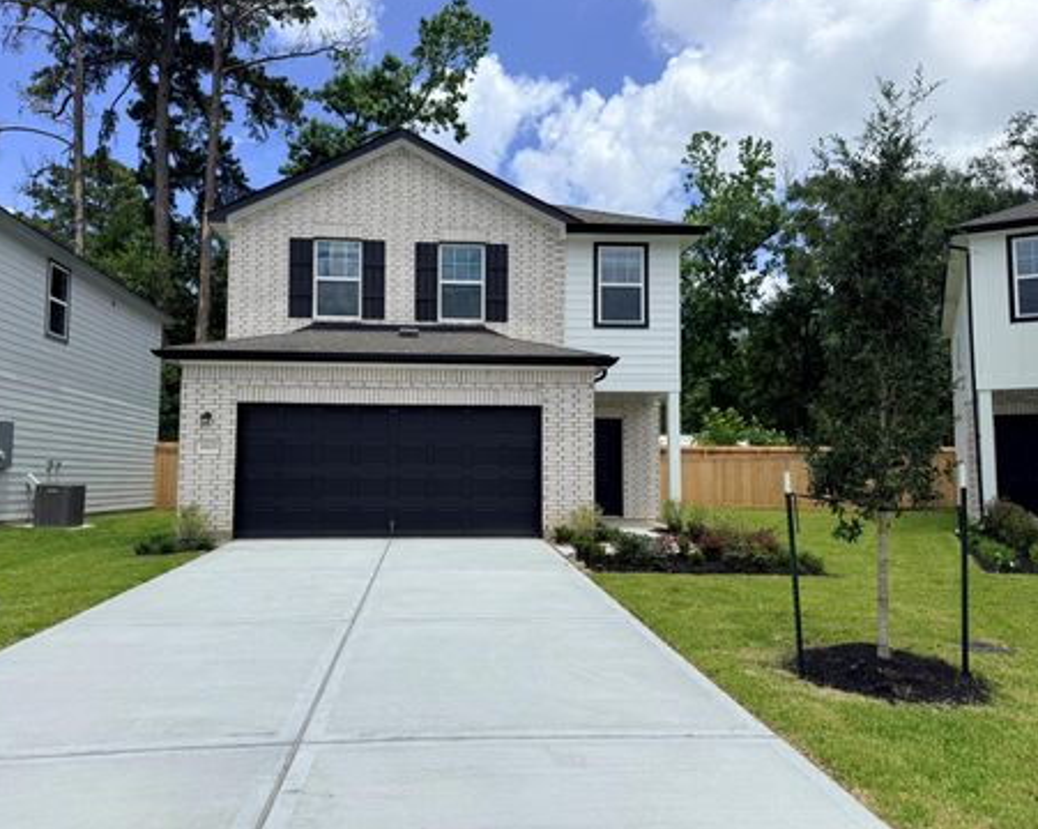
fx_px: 798
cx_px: 481
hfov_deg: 66.0
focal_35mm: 26
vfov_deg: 54.9
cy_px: 416
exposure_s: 1/6711
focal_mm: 6.76
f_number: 1.78
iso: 80
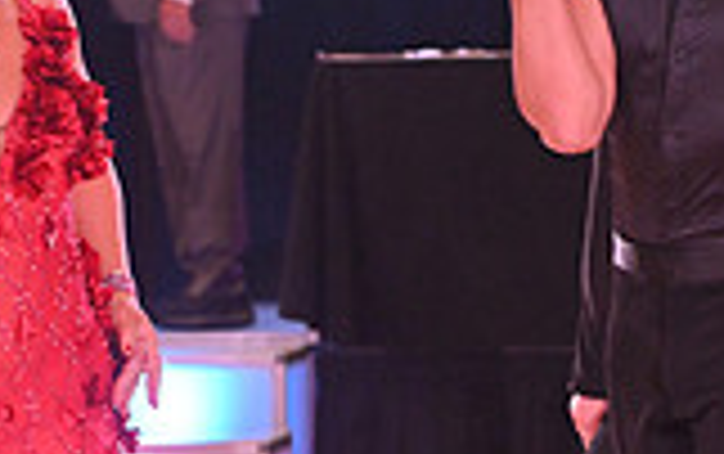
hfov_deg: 6.0
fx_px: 6893
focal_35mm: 349
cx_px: 250
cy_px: 643
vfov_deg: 3.8
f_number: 5
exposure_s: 1/400
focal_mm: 95
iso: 2000
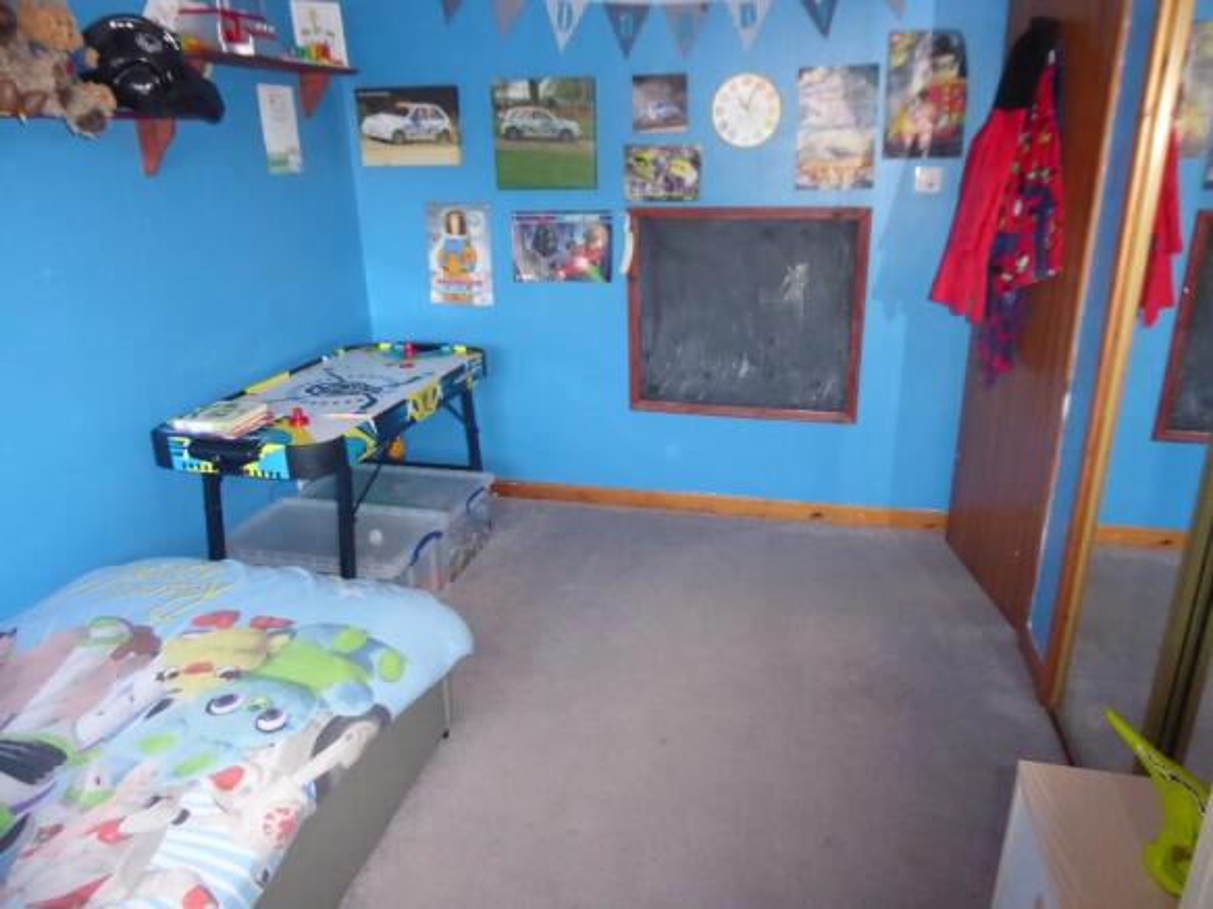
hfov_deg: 71.6
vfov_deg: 56.8
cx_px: 606
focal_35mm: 24
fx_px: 841
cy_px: 454
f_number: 3.3
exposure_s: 1/60
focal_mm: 4.3
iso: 800
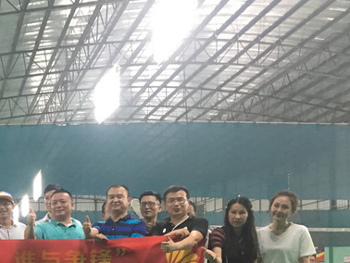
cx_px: -29
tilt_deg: +0.8
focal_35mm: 69
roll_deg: -0.8
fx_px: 698
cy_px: 282
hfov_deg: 26.1
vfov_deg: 20.4
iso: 200
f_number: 2.2
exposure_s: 1/25
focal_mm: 4.15
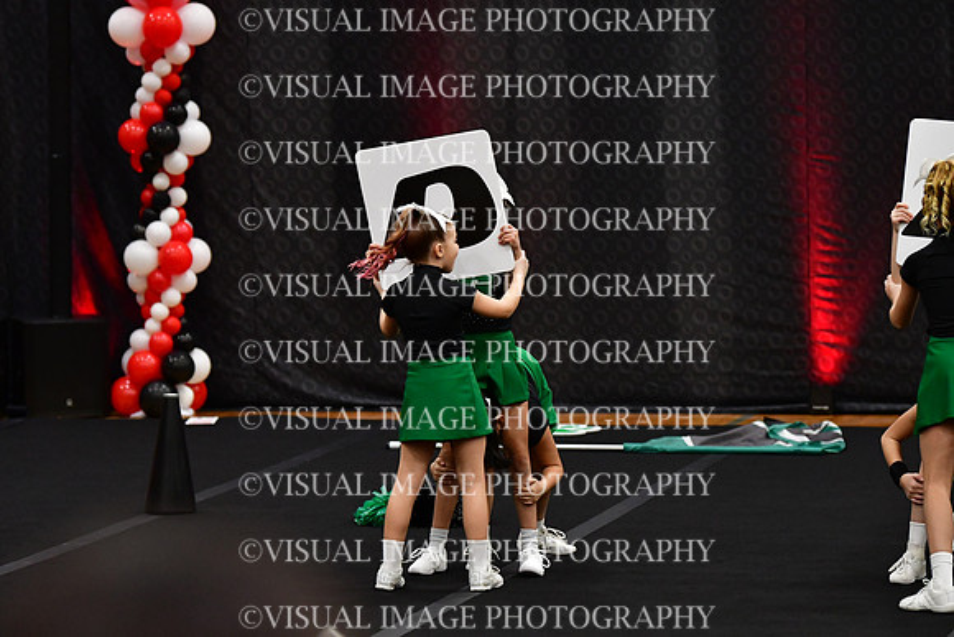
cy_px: 318
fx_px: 5354
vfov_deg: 6.8
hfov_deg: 10.2
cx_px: 477
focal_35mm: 202
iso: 4000
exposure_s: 1/800
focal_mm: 135
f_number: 2.8
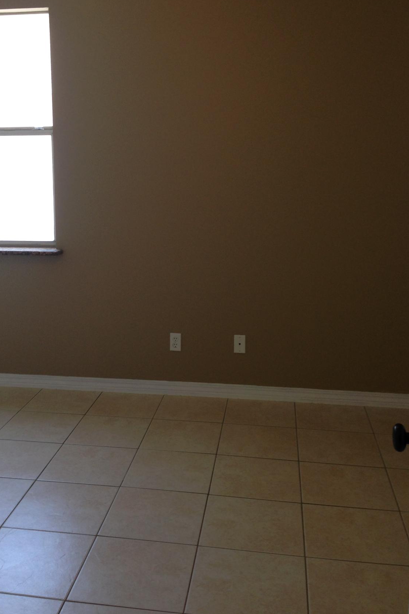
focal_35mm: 41
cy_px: 250
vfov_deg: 47.2
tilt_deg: -5.4
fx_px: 699
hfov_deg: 32.5
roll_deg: +0.9
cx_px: 156
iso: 50
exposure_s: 1/20
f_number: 2.4
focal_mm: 4.12
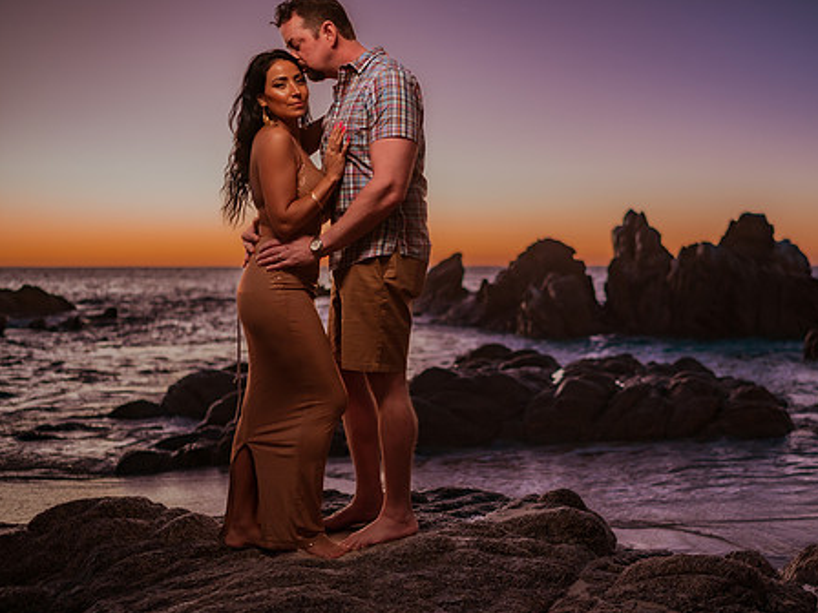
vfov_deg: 32.9
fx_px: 1040
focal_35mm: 44
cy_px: 277
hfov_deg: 42.6
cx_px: 509
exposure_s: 1/200
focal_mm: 35
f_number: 1.8
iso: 400
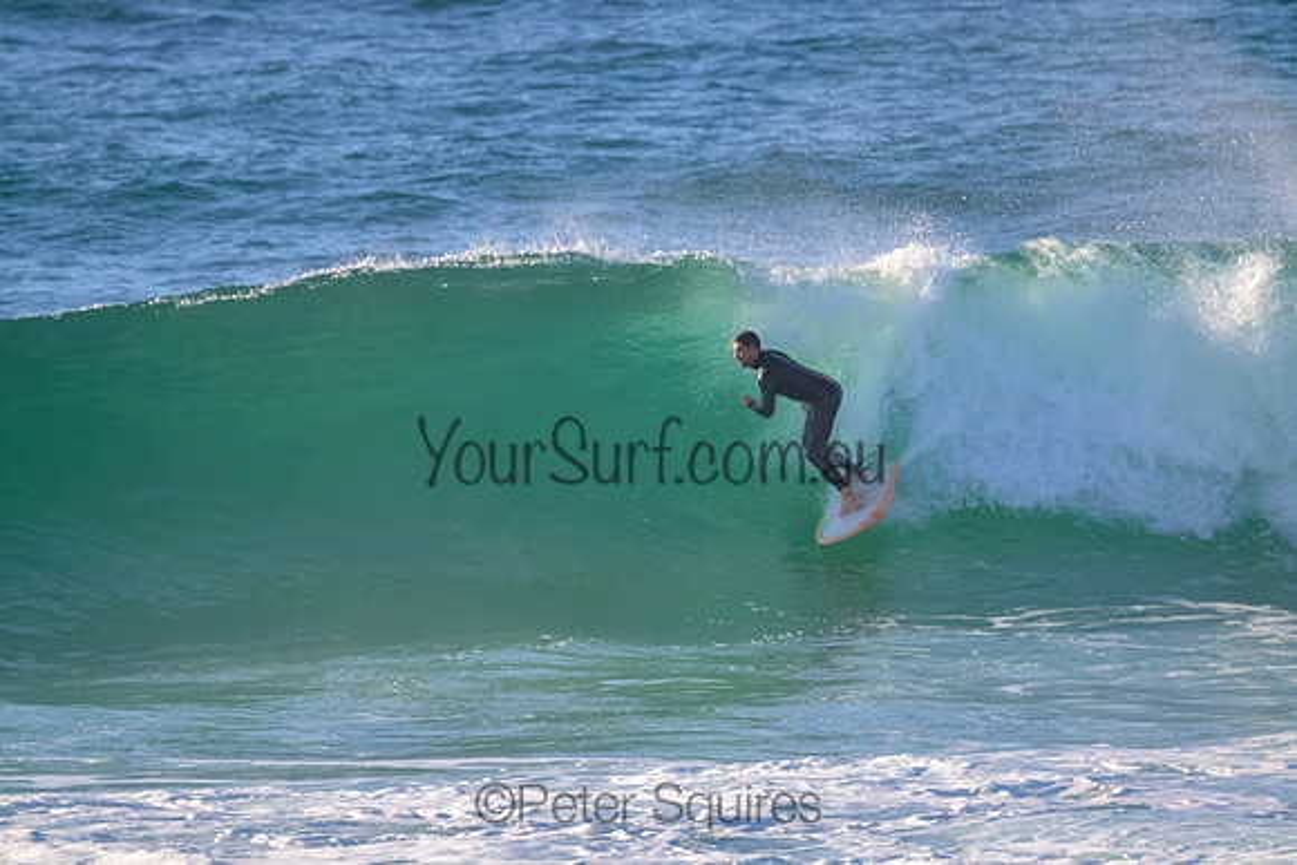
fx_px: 28828
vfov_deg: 1.7
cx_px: 648
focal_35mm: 800
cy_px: 432
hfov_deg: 2.6
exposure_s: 1/1600
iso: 1800
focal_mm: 800
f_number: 11
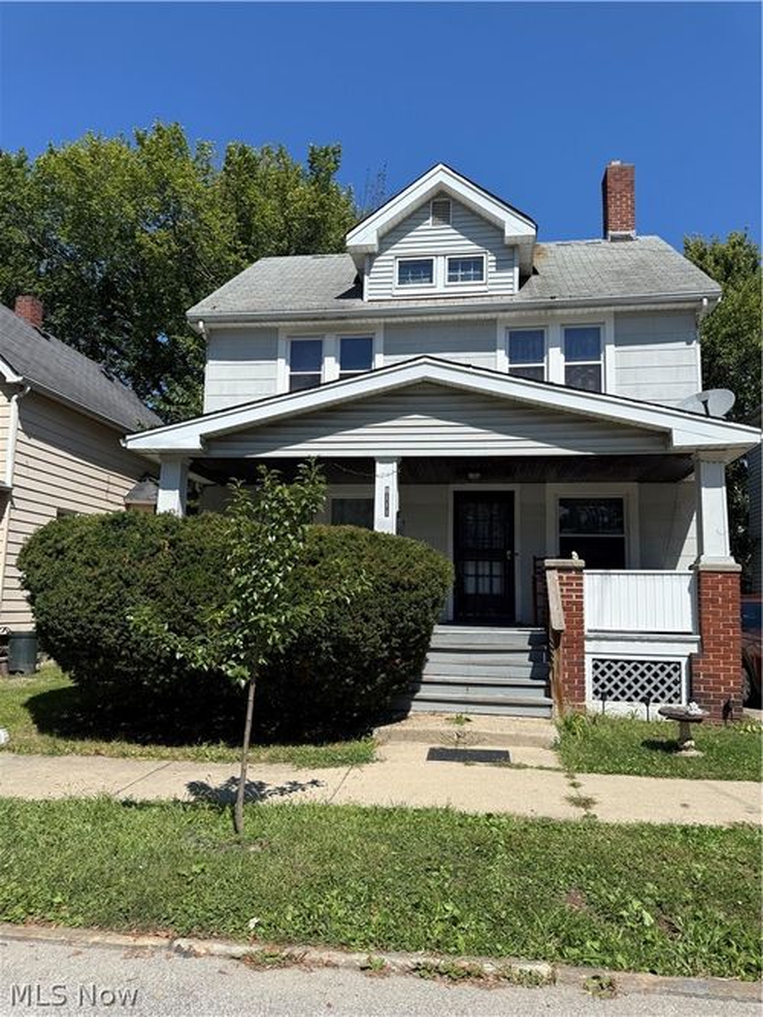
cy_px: 508
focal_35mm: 24
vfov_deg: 71.6
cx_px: 382
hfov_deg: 56.8
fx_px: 706
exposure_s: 1/5319
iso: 80
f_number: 1.78
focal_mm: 6.76
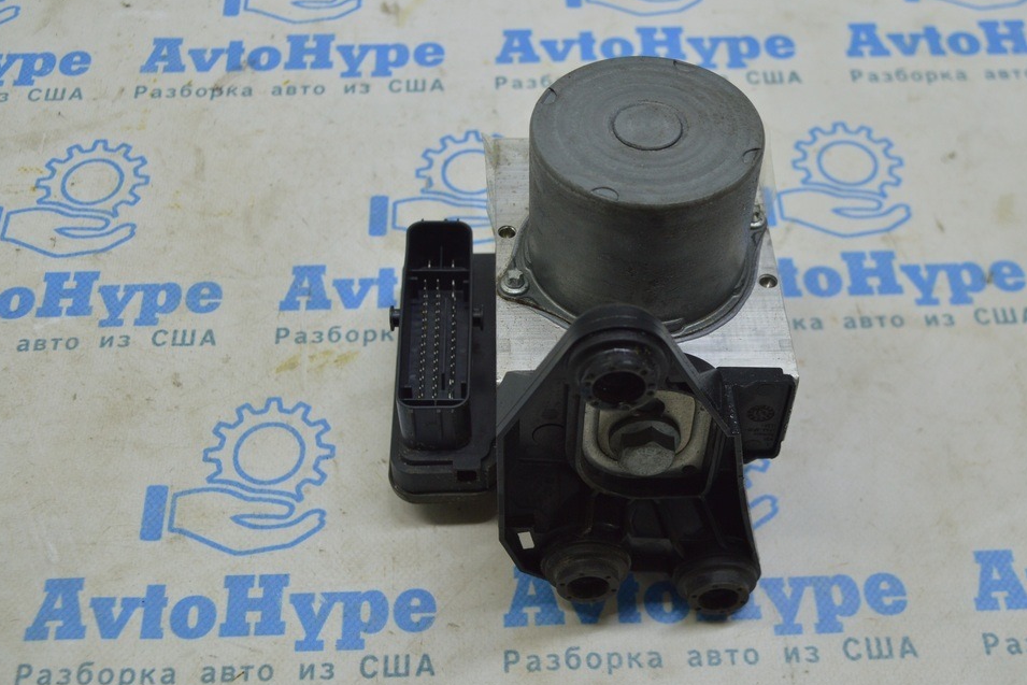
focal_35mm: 45
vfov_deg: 29.9
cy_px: 341
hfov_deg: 43.6
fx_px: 1284
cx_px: 533
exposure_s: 1/40
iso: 400
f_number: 5.6
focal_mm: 28
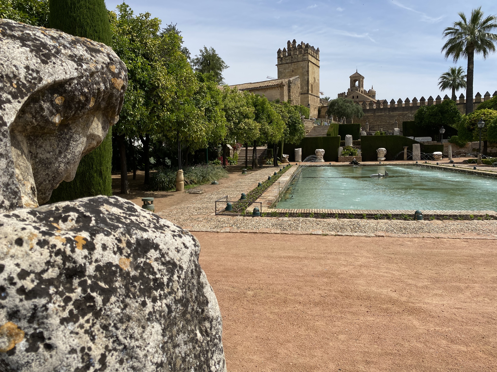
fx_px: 373
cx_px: 248
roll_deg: +1.1
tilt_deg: -4.5
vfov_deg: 53.1
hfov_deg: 67.3
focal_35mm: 26
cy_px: 186
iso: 32
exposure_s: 1/5780
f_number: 1.8
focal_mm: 4.25
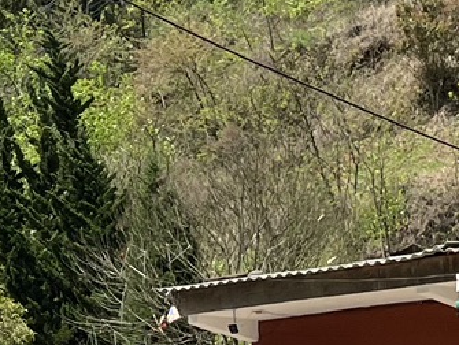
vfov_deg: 9.6
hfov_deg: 12.5
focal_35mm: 155
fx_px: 2057
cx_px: -55
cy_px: 208
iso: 50
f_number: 1.5
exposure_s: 1/4274
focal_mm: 5.7
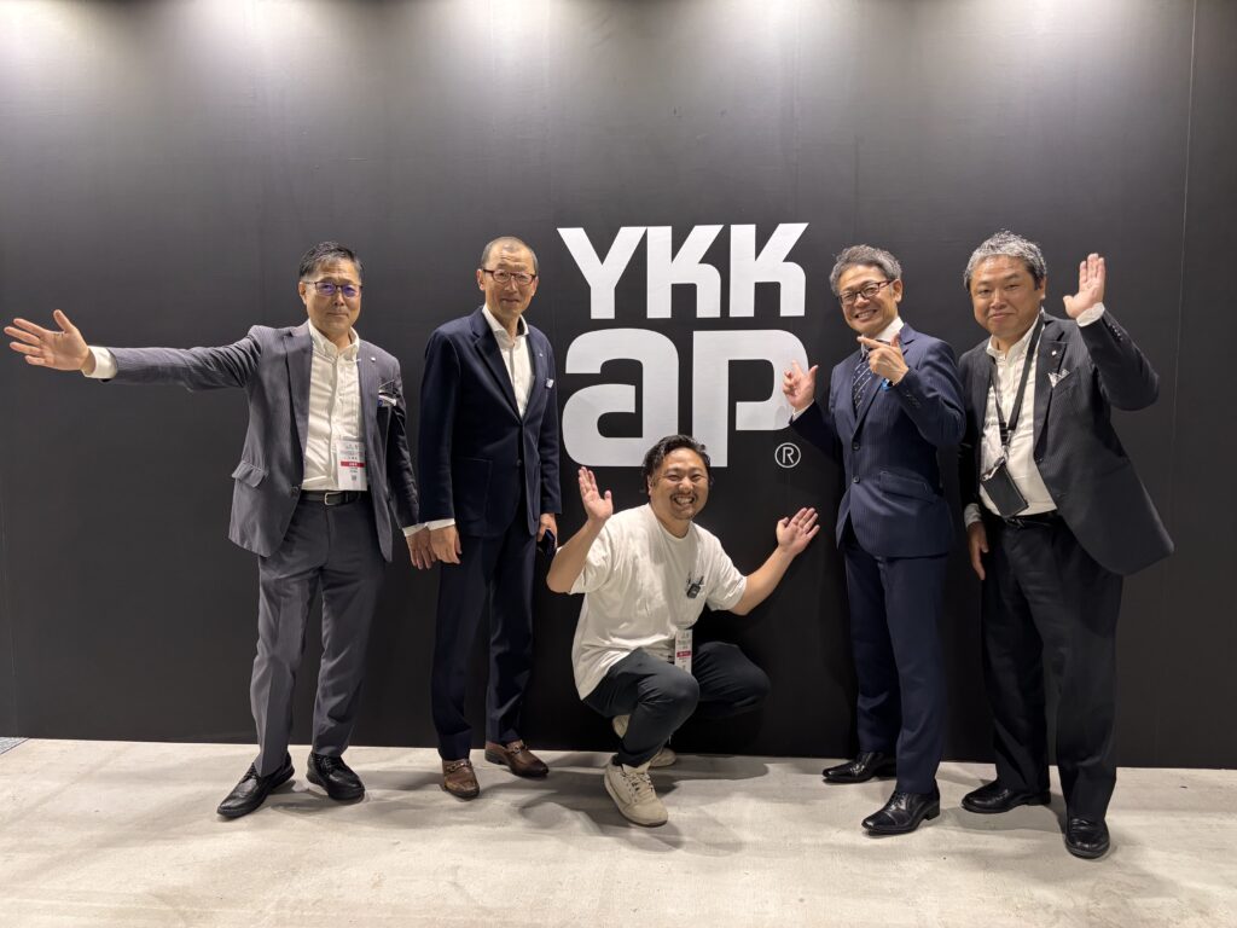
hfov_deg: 67.3
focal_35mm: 26
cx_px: 618
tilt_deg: -5.9
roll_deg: +0.7
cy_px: 464
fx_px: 929
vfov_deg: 53.1
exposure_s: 1/60
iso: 250
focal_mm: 5.96
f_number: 1.6
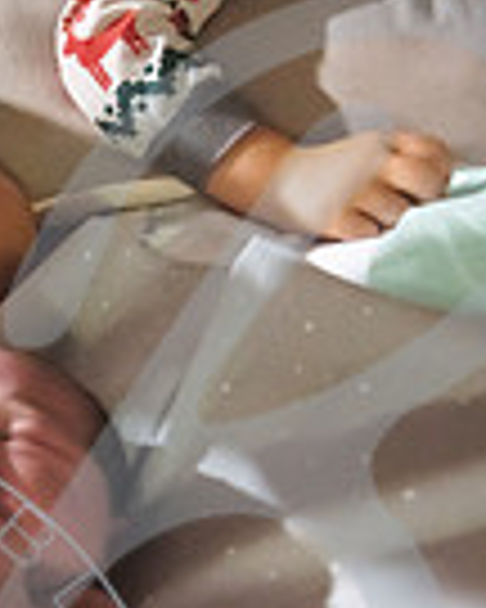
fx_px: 953
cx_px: -27
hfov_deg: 26.7
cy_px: 486
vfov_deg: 34.3
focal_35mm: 53
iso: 2000
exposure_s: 1/60
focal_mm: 17
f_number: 2.8
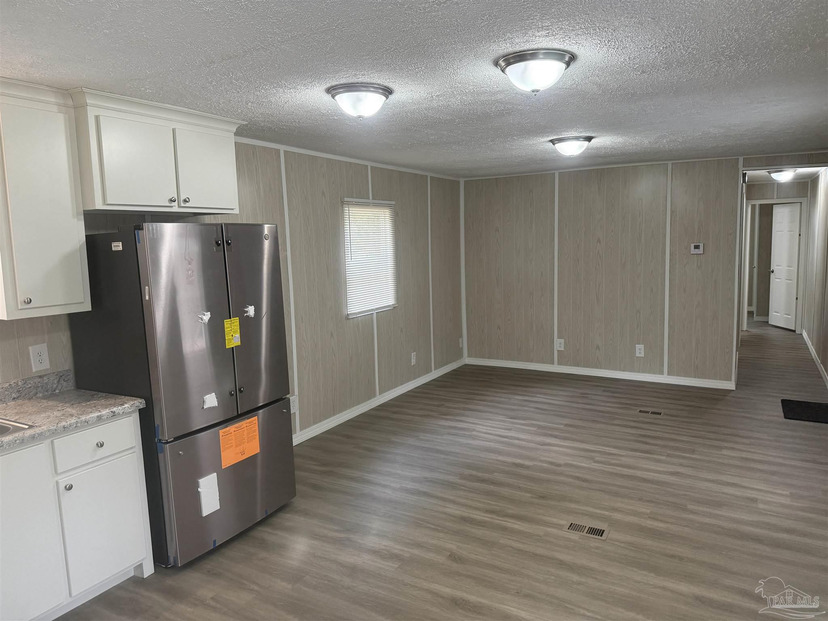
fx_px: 574
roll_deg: +1.2
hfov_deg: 71.6
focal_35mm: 24
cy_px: 310
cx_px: 414
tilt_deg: -6.4
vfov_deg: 56.8
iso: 200
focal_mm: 6.76
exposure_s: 1/127
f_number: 1.78
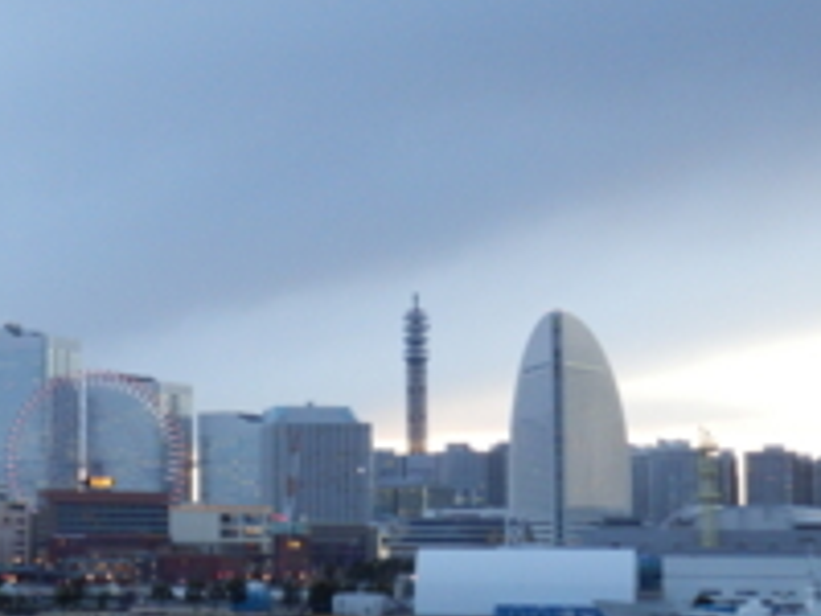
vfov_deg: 18.4
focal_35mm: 80
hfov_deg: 23.4
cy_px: 394
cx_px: 8
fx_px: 1897
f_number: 3.7
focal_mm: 7.3
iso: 500
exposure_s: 1/80
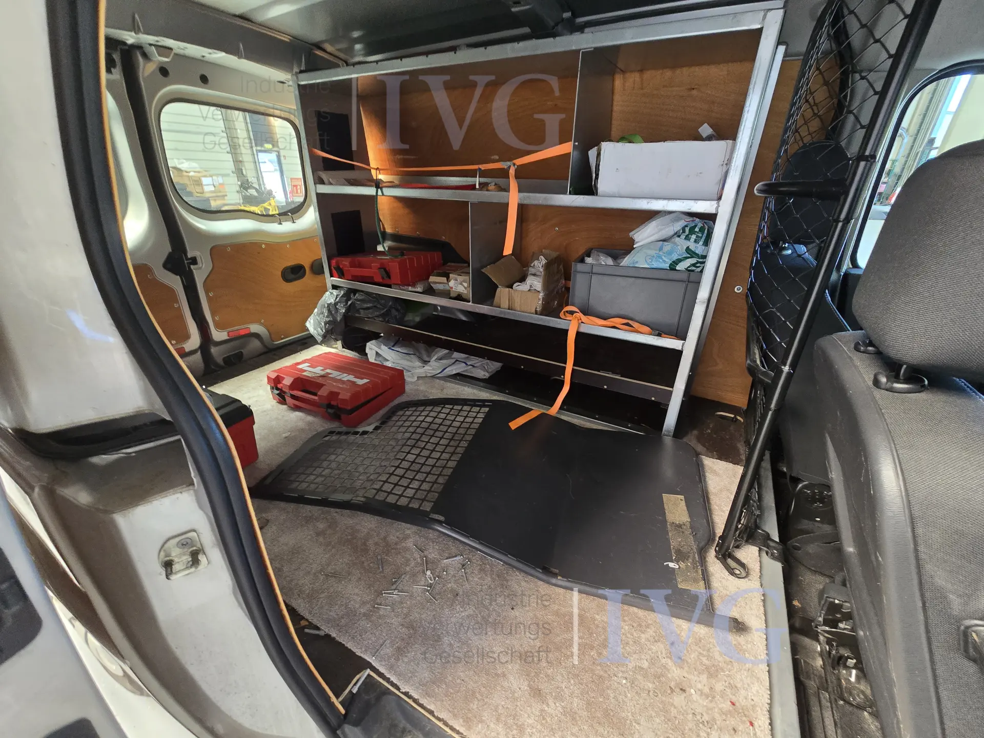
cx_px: 492
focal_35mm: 13
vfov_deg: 89.9
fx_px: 370
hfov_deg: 106.2
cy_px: 369
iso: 400
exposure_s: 1/50
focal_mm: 2.2
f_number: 2.2
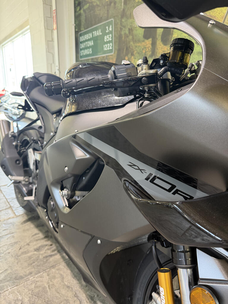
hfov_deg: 56.8
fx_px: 211
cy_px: 152
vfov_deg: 71.6
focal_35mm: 24
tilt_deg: -14.4
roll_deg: -0.4
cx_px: 114
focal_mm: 6.76
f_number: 1.78
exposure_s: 1/60
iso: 250
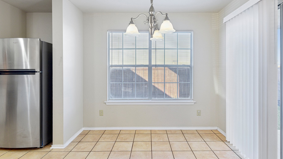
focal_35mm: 20
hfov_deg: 86.5
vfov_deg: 55.8
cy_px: 71
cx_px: 151
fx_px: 150
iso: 400
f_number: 8
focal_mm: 17
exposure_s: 1/30
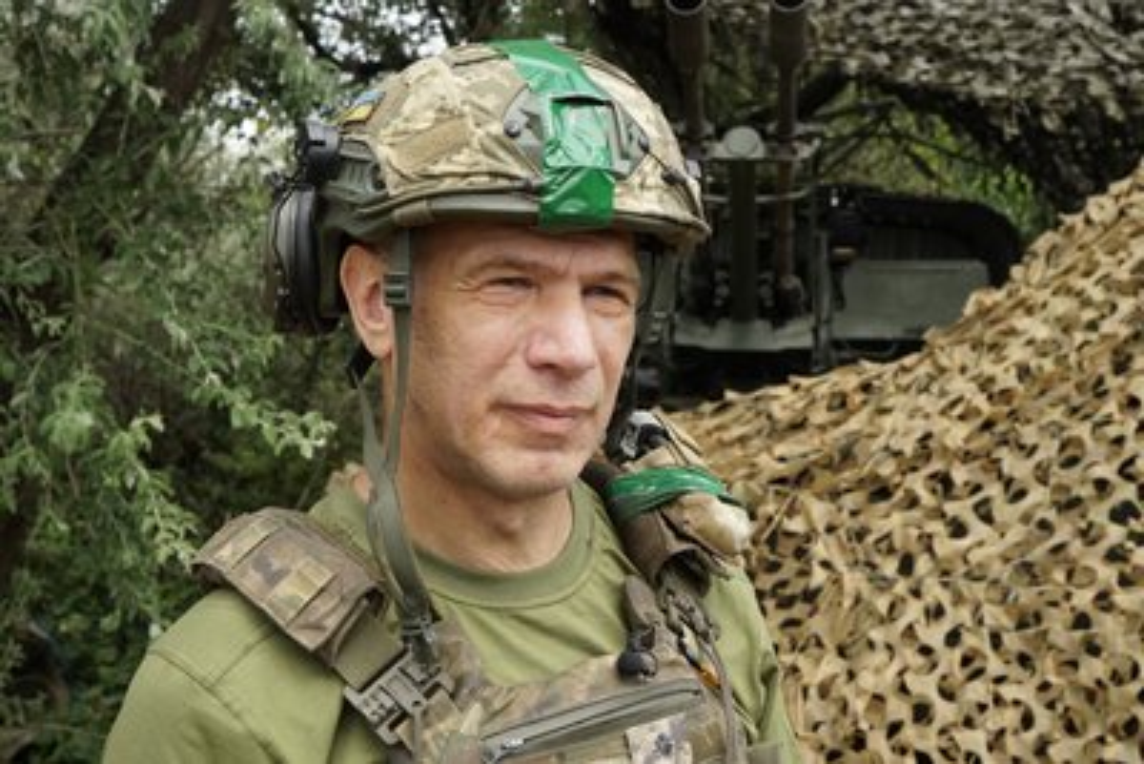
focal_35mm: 59
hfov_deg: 33.9
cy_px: 382
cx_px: 572
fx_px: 1875
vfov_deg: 23.0
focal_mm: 59
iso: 640
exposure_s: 1/200
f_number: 13
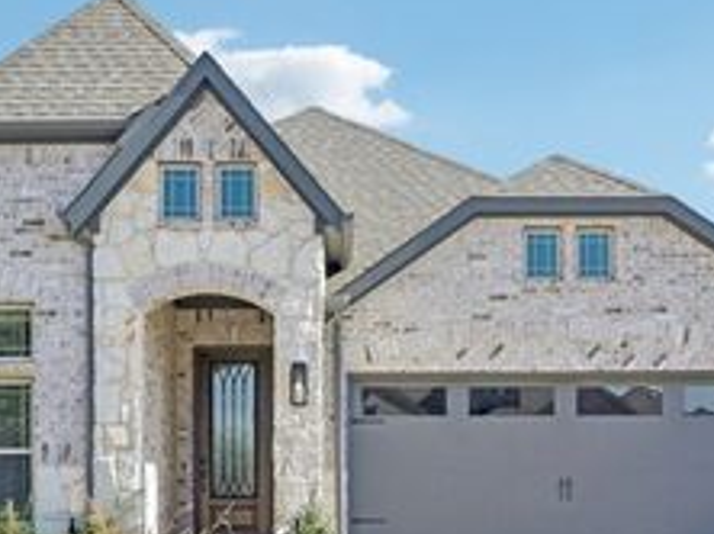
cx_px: 309
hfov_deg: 29.8
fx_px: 1339
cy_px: 317
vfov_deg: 22.5
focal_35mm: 65
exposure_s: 1/1000
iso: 400
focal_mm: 30
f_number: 8
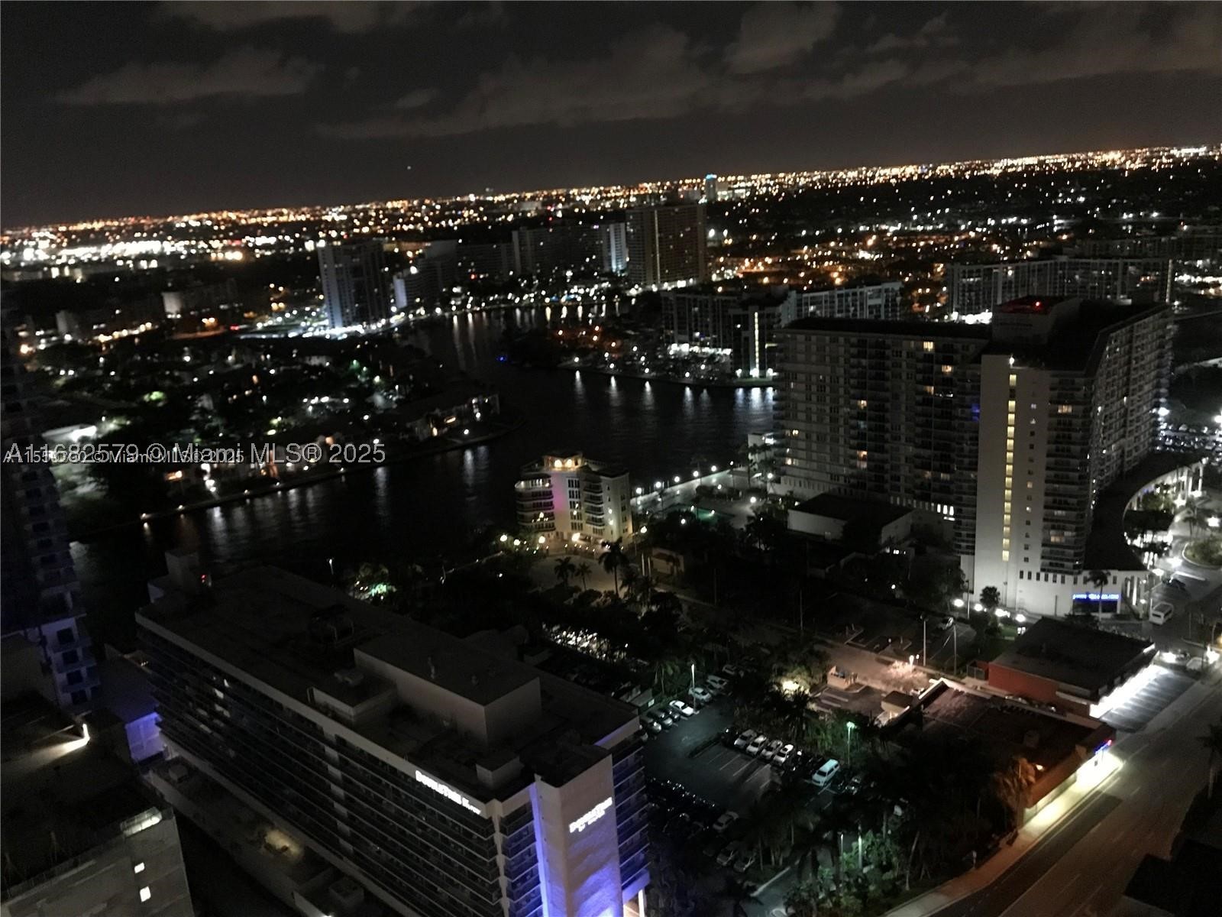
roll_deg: +3.9
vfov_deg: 49.7
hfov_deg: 63.4
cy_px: 458
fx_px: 988
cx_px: 611
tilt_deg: -16.1
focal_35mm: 28
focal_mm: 3.99
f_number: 1.8
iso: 250
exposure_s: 1/4
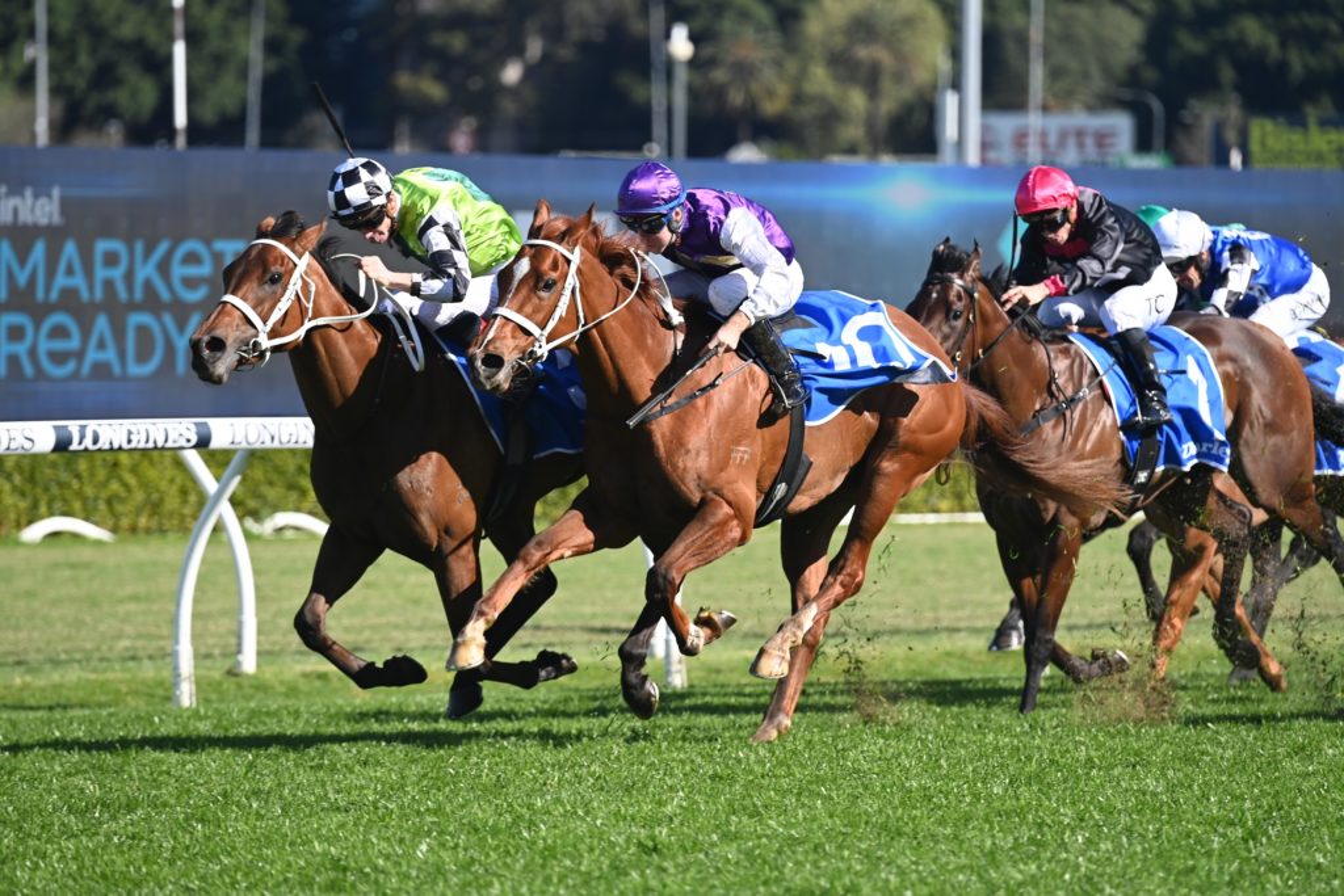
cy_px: 448
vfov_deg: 4.2
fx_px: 12321
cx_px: 672
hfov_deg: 6.2
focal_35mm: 330
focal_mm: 330
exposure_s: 1/1600
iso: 500
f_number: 5.6
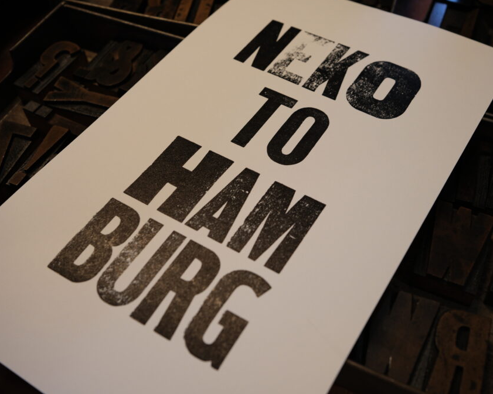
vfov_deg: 37.3
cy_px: 196
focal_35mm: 40
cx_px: 268
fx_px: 584
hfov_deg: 45.7
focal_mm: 23
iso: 500
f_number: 2.8
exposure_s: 1/34
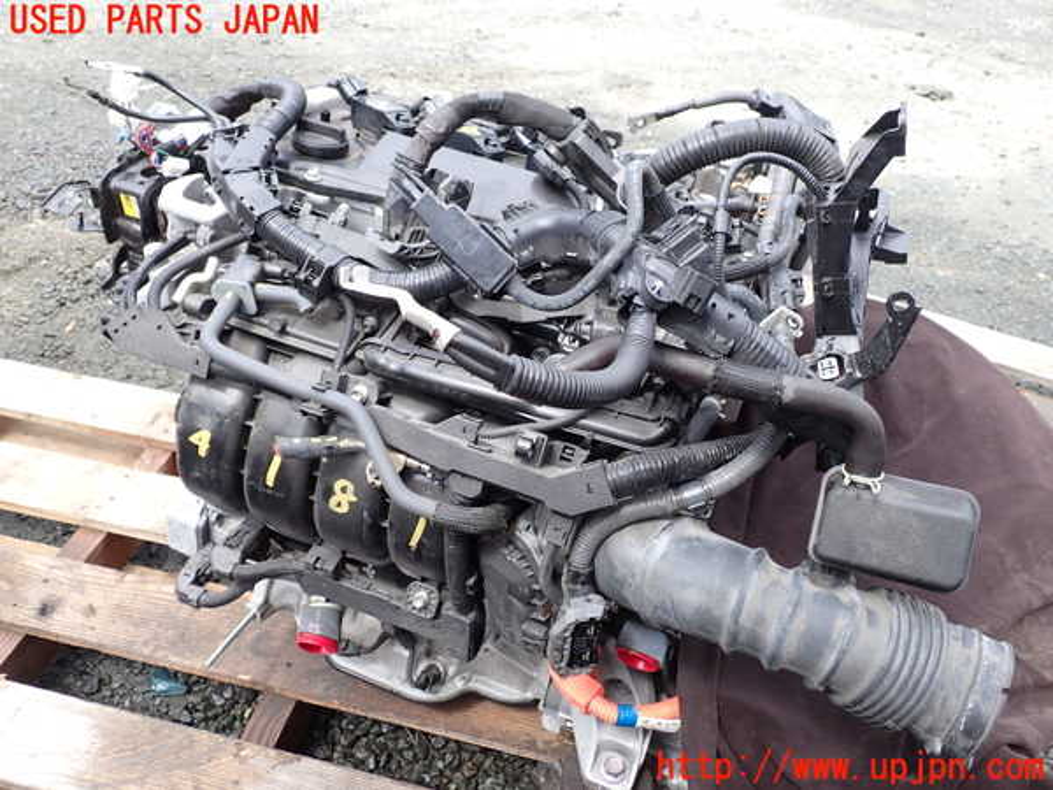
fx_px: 913
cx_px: 526
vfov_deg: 46.8
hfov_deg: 60.0
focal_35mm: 30
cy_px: 395
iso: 100
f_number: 3.2
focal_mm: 5.4
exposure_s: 1/200
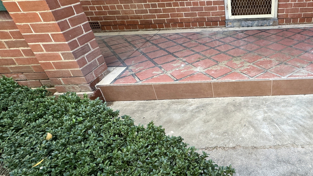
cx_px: 239
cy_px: 91
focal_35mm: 25
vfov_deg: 46.0
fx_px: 207
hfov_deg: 68.7
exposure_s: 1/99
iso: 100
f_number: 2.2
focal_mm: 2.22
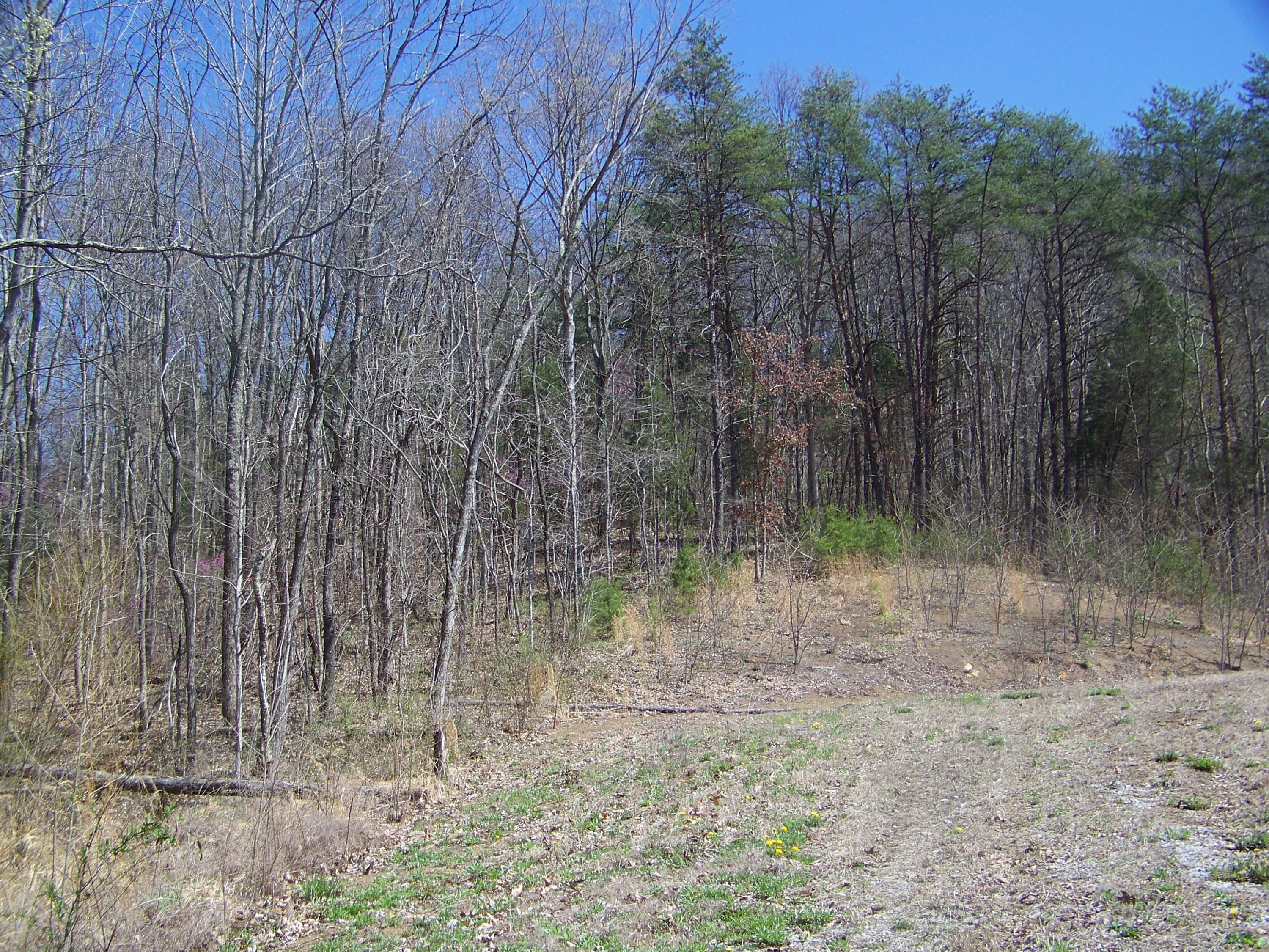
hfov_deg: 43.9
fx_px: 1576
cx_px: 634
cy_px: 476
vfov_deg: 33.6
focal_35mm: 43
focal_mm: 6.75
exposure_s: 1/640
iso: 64
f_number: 2.8
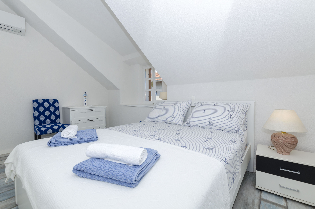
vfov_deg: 77.1
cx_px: 158
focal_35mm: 15
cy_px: 104
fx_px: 131
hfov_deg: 100.5
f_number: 8
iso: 100
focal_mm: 10
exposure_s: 1/160
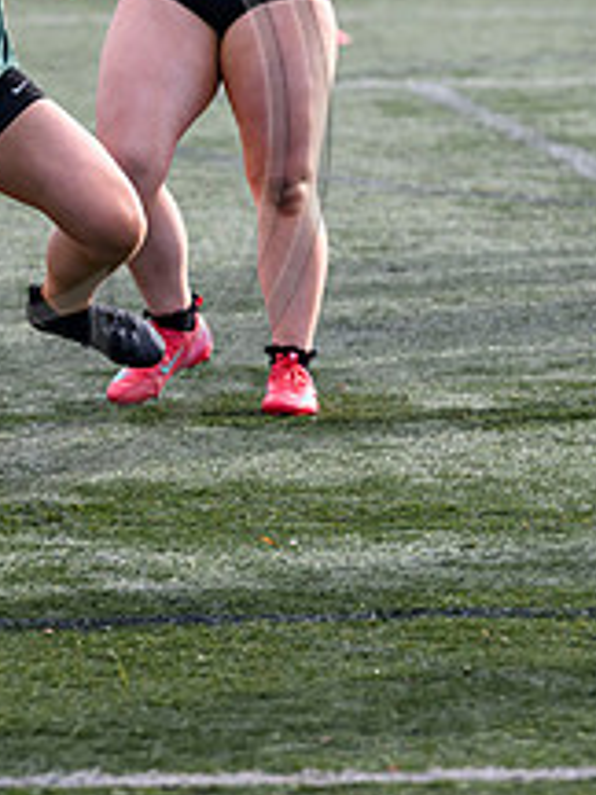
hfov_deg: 3.8
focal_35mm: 388
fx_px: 8907
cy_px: 123
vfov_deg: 5.1
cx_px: -52
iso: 1600
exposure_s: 1/1600
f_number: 4.5
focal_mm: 150
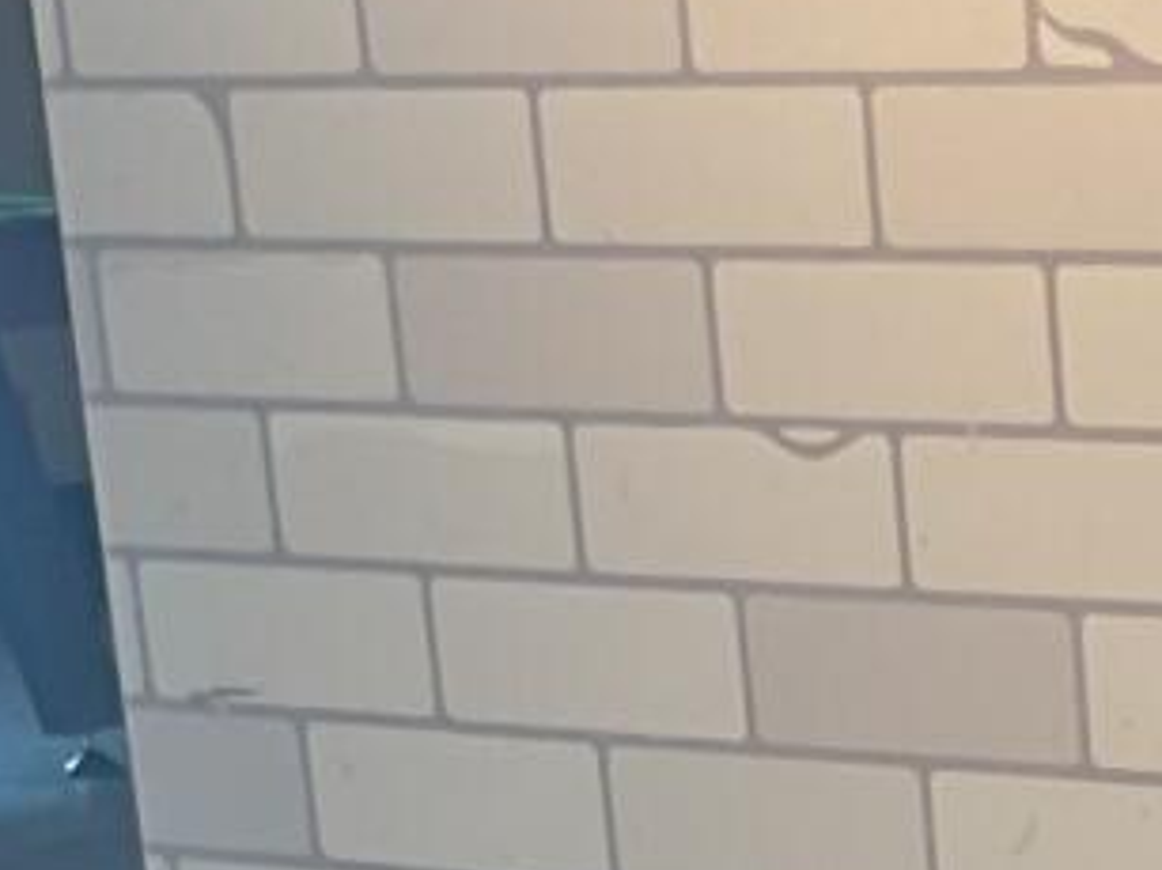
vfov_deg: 7.2
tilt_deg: -23.6
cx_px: 1688
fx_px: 6342
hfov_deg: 10.2
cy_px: 2421
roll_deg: +3.2
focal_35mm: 189
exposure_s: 1/50
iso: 50
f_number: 1.8
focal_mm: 3
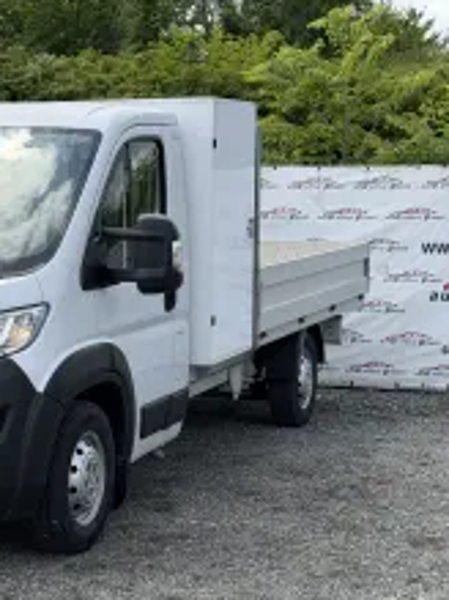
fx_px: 1368
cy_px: 332
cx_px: 66
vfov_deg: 24.7
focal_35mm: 79
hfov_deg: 18.4
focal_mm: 6.76
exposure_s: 1/4098
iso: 64
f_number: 1.78
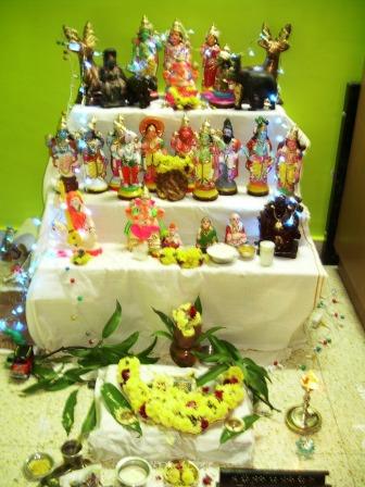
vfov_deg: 49.0
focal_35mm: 38
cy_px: 244
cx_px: 182
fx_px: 534
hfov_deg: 37.7
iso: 130
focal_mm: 6.3
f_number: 2.8
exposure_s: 1/2
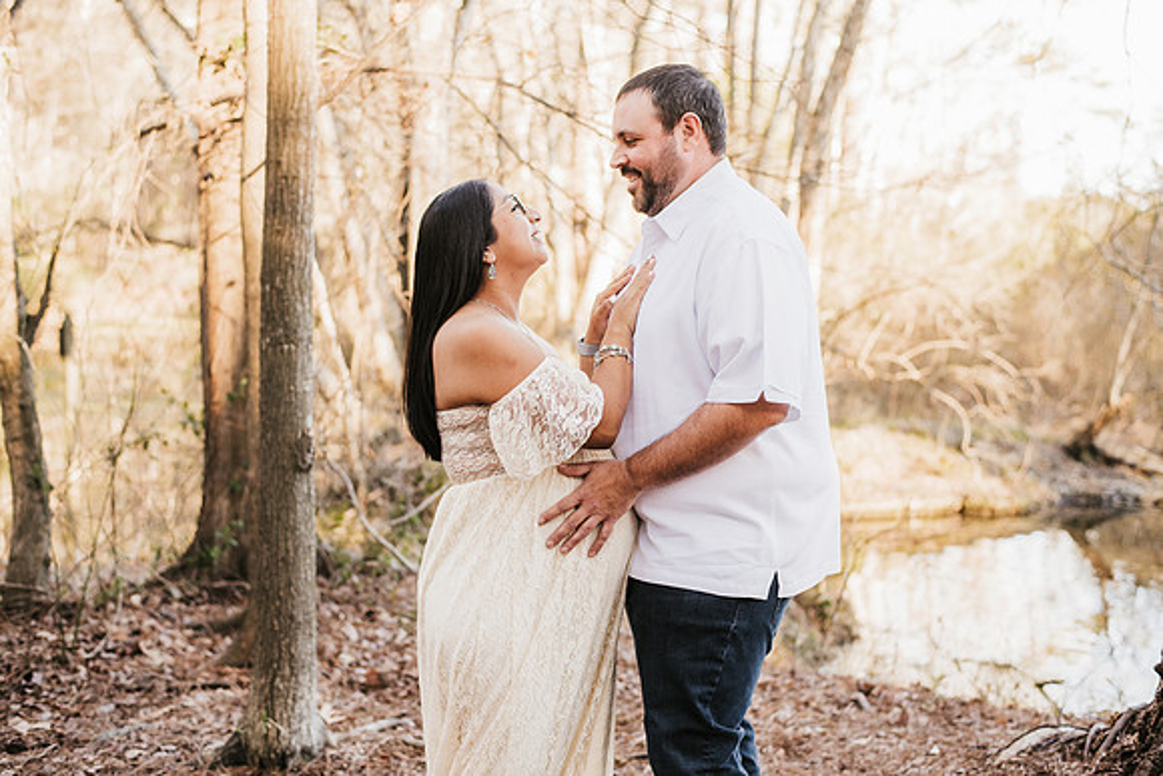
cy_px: 388
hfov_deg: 39.6
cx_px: 582
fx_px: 1616
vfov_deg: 27.0
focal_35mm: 50
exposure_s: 1/400
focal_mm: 50
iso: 400
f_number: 2.8
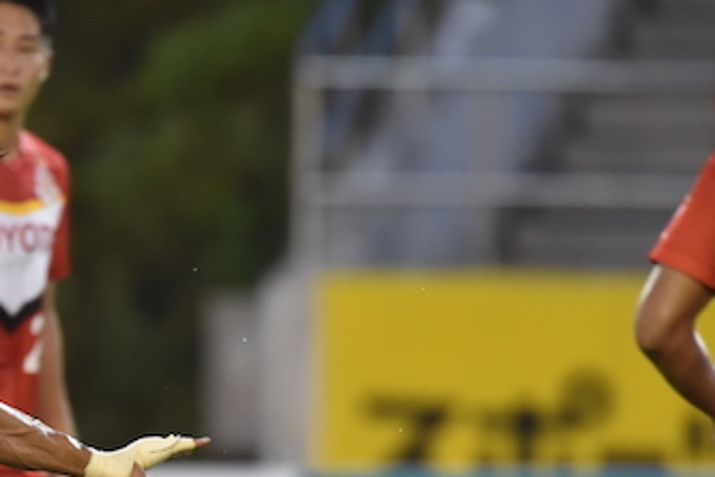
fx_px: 33324
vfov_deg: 0.8
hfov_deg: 1.2
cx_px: -58
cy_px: 567
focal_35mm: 1678
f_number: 6.3
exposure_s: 1/640
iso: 3200
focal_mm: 700
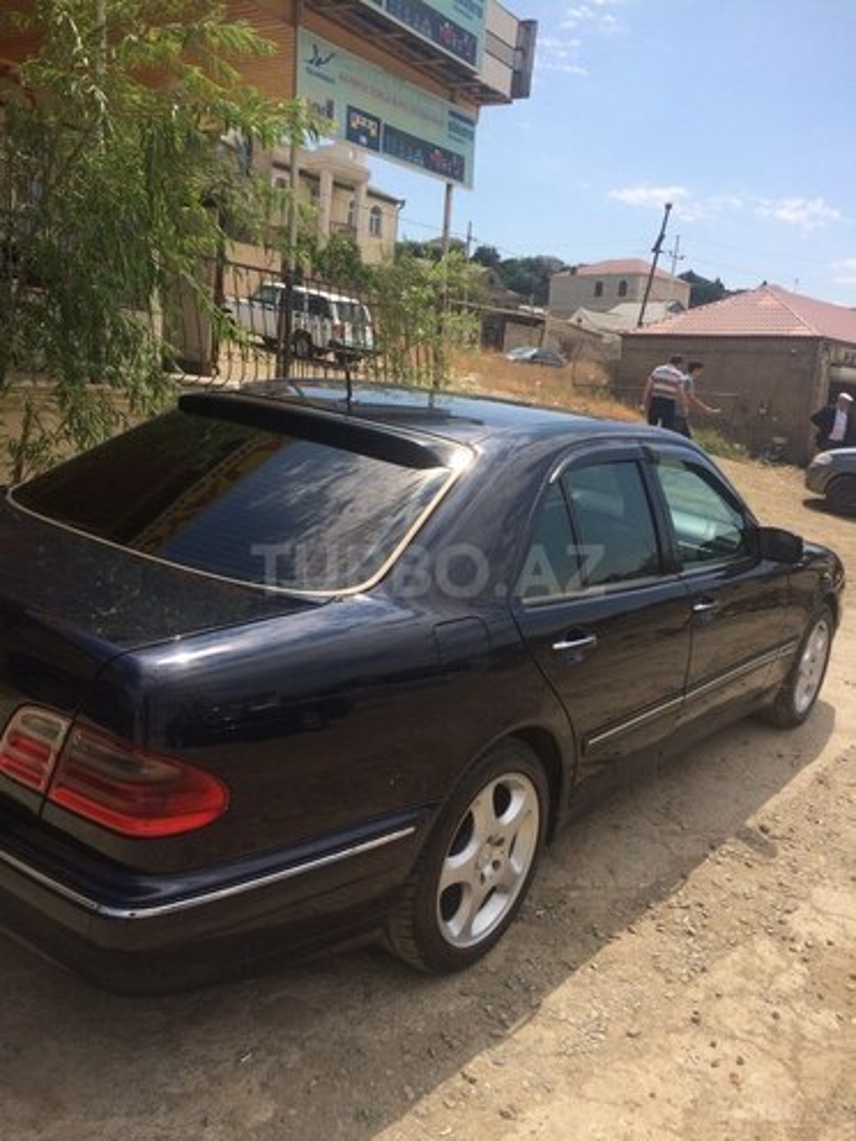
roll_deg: -0.9
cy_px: 570
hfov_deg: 48.2
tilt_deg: -6.9
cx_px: 428
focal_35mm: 29
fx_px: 956
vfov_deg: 61.7
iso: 32
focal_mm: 4.15
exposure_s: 1/2740
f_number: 2.2
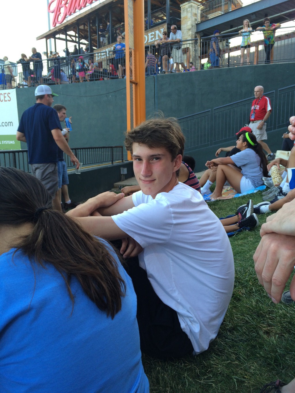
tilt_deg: -10.3
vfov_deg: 61.7
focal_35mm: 29
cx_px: 148
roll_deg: +1.3
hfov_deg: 48.2
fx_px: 329
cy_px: 196
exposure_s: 1/120
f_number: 2.2
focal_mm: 4.15
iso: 40
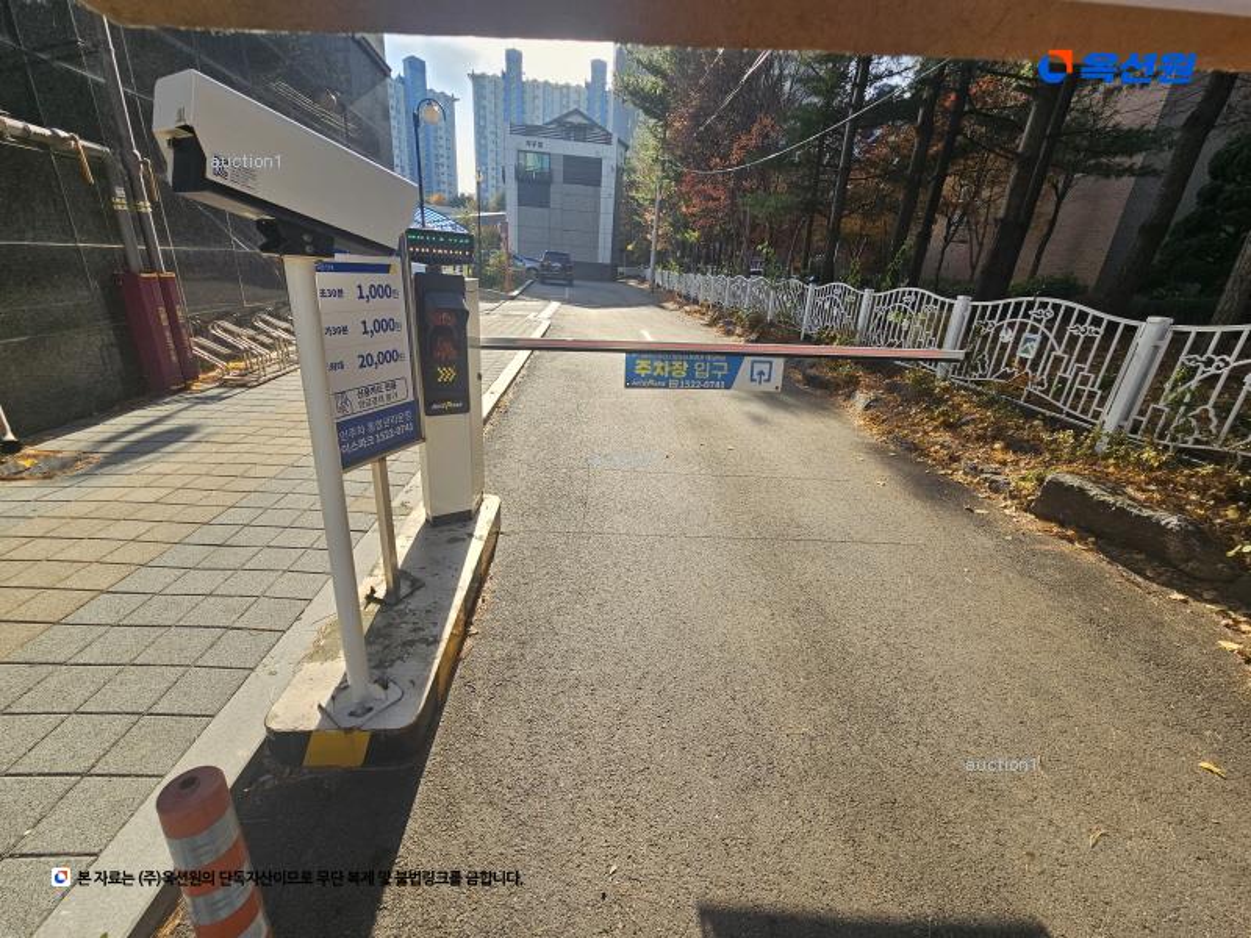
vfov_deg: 89.9
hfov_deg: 106.2
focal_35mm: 13
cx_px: 626
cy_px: 469
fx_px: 470
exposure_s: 1/950
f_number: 2.2
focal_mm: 2.2
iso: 50
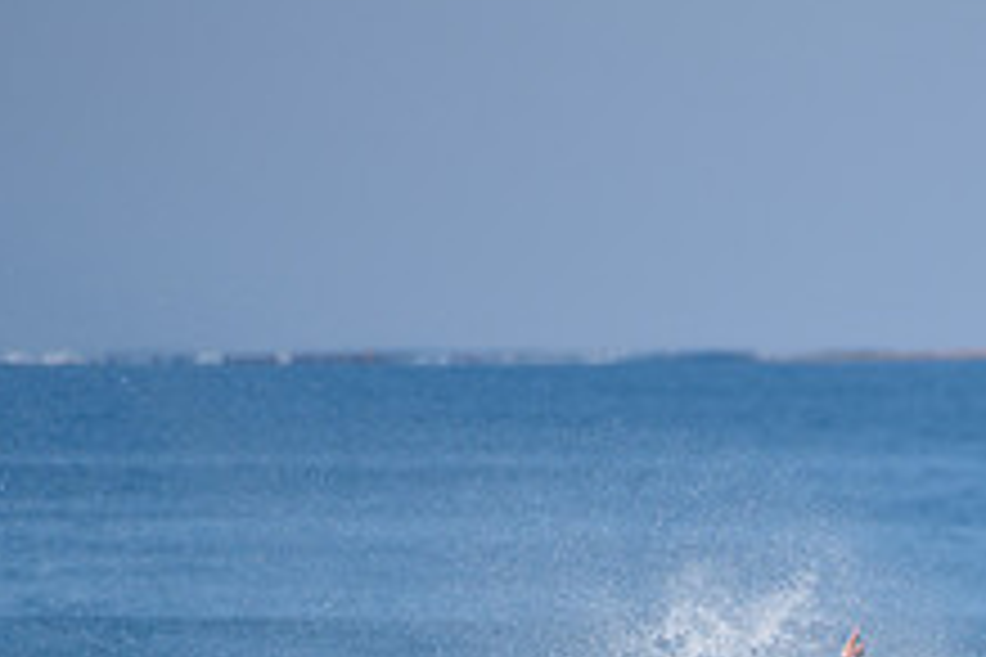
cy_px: 785
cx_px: 1031
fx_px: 36205
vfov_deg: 1.0
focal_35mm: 1322
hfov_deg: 1.6
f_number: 5.6
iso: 160
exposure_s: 1/2000
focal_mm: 500
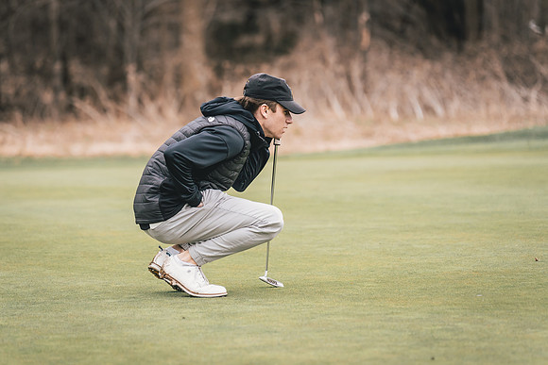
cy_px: 184
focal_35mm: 193
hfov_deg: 10.7
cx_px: 256
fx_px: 2931
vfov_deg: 7.1
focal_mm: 150
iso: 640
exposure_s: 1/3200
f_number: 2.8
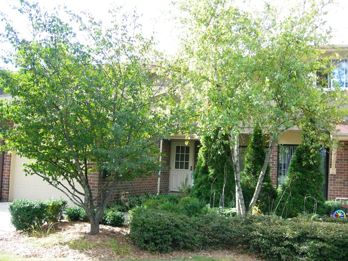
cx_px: 174
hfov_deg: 49.0
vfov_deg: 37.7
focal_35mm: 38
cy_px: 130
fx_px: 382
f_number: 2.8
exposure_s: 1/105
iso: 50
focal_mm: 7.8
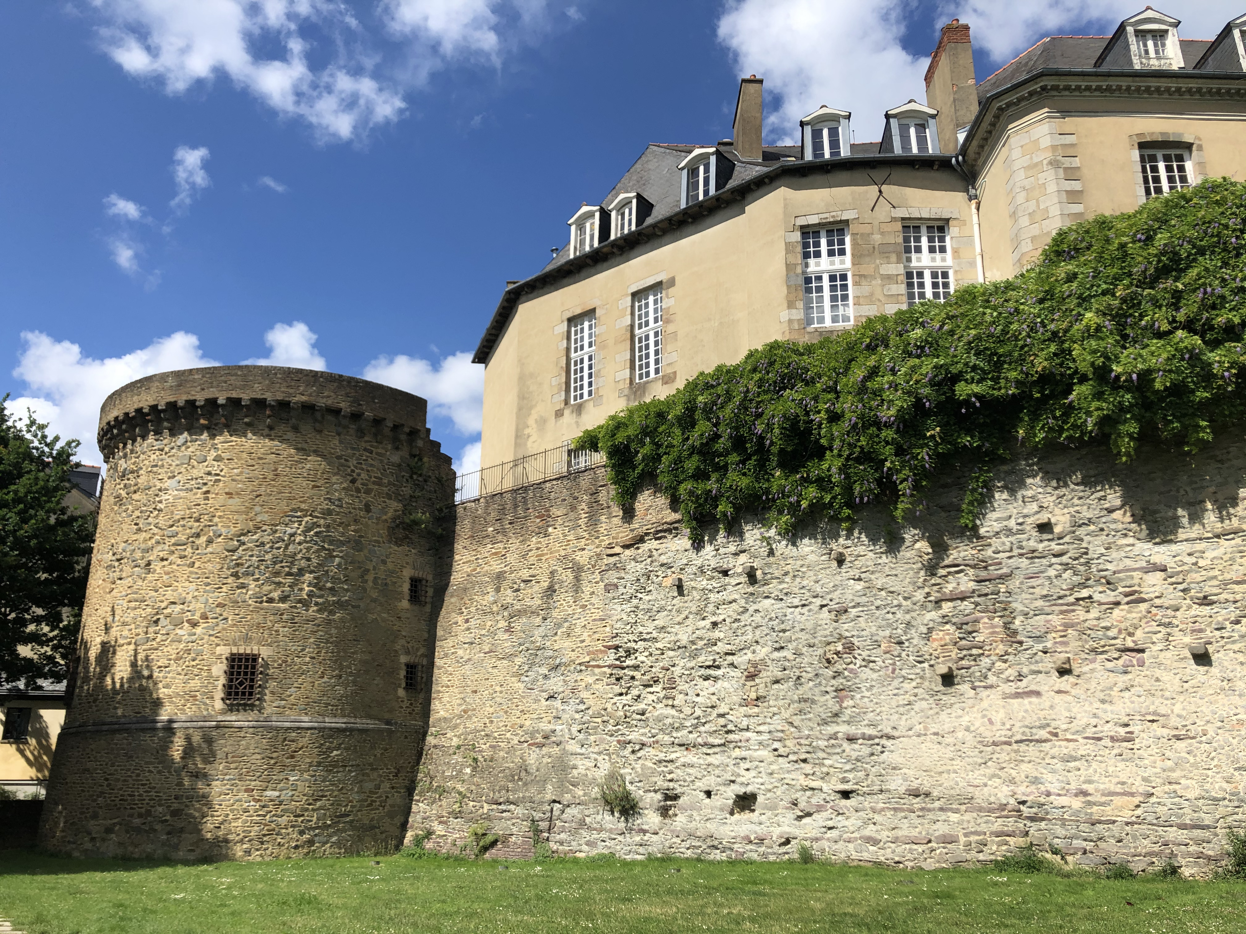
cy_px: 467
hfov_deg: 63.4
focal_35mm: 28
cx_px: 623
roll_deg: +1.1
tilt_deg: +18.1
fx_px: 1008
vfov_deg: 49.7
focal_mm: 4
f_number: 1.8
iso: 20
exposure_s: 1/2114
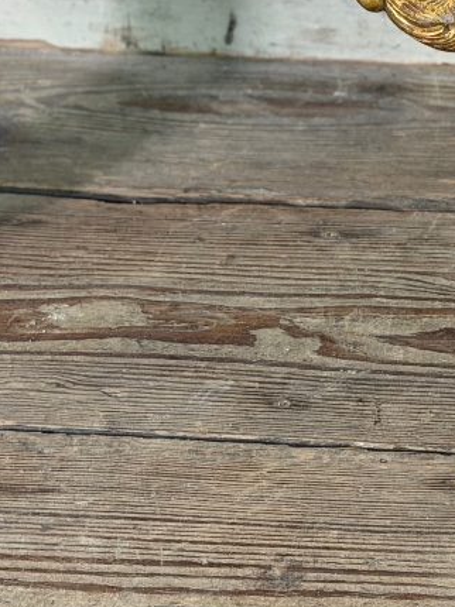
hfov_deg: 10.9
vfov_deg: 14.5
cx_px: 504
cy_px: -3
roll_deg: +2.4
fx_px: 2351
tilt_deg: -28.2
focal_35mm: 134
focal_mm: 6.76
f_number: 1.78
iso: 200
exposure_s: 1/50
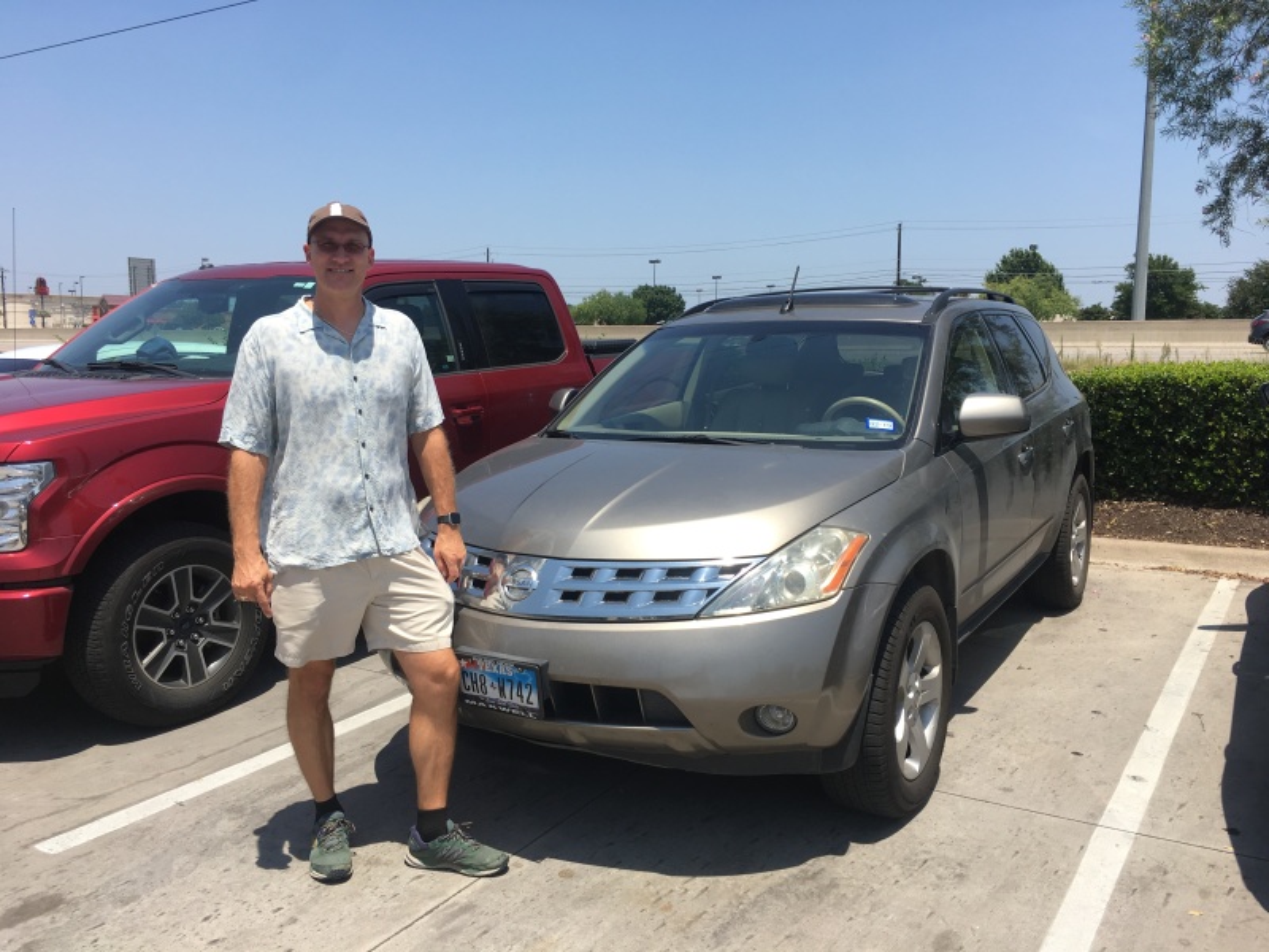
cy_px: 476
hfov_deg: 61.7
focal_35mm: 29
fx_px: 1063
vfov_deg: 48.2
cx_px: 634
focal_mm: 4.15
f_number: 2.2
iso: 25
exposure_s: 1/1304
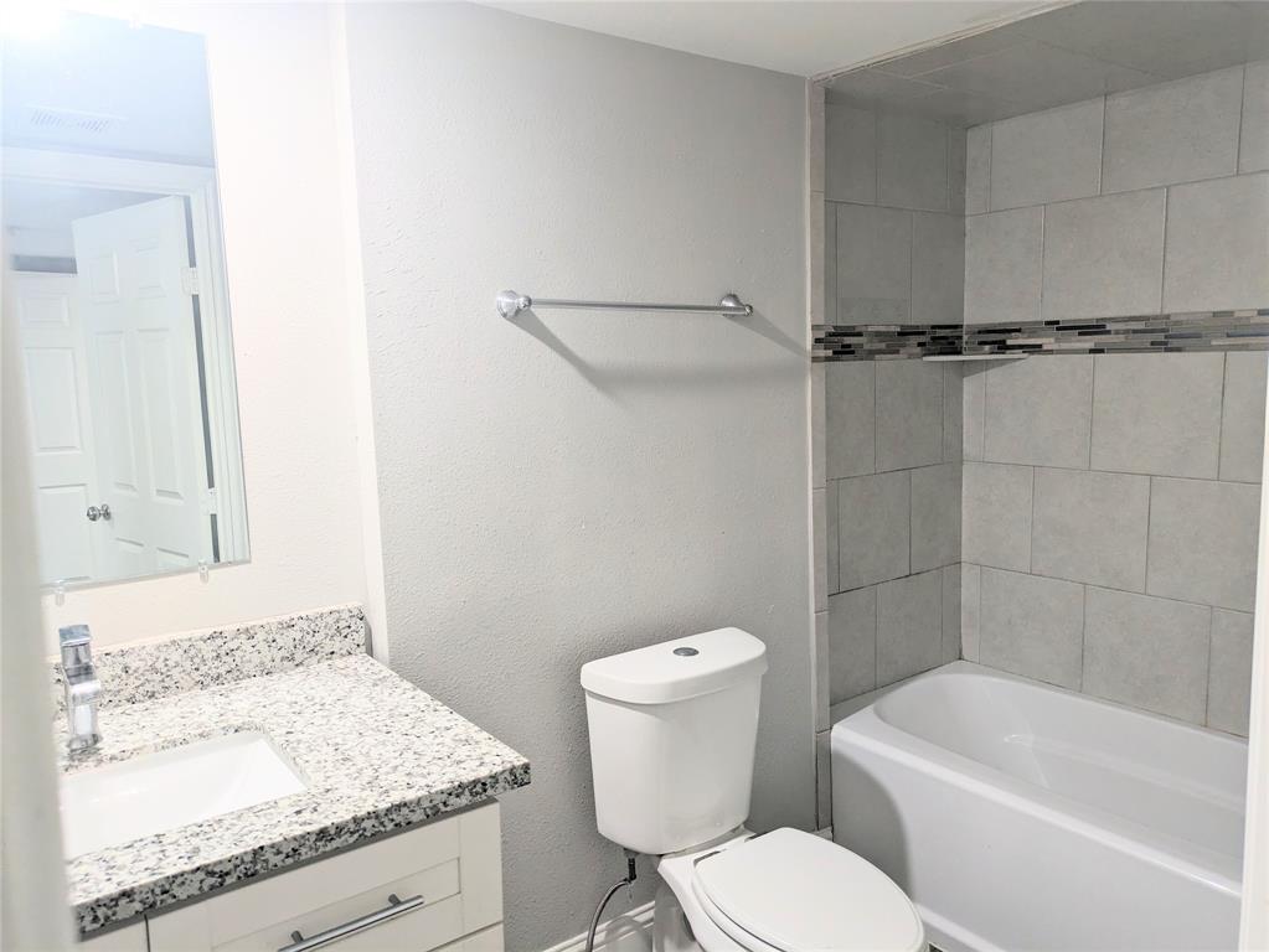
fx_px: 917
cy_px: 476
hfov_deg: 69.4
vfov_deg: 54.9
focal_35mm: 25
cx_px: 634
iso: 161
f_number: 1.89
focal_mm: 5.43
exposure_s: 1/60
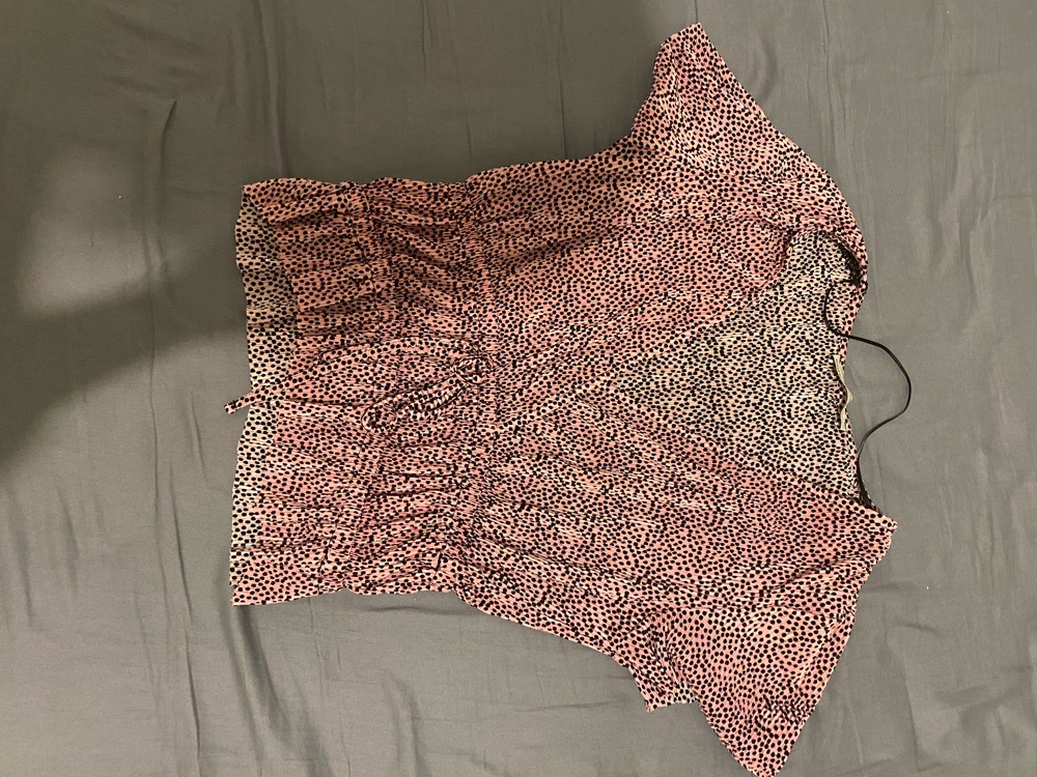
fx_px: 779
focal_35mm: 26
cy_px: 388
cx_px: 518
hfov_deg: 67.3
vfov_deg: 53.1
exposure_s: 1/25
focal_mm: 4.25
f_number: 1.8
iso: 500
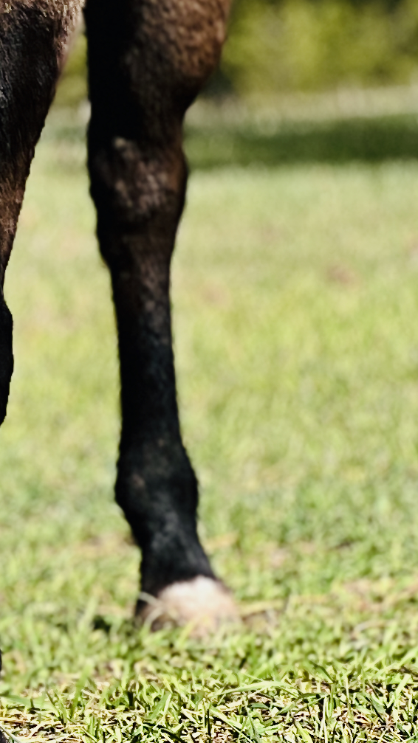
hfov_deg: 3.5
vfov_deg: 6.4
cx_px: -828
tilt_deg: -0.4
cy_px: 267
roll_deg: +3.2
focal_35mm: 336
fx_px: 6625
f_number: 2.8
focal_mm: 9
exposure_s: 1/713
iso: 32
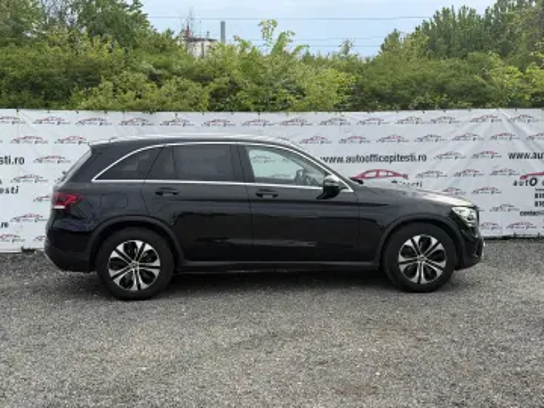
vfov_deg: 30.3
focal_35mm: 48
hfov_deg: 39.7
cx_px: 272
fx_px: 754
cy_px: 204
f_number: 1.78
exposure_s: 1/2342
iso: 64
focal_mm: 6.76
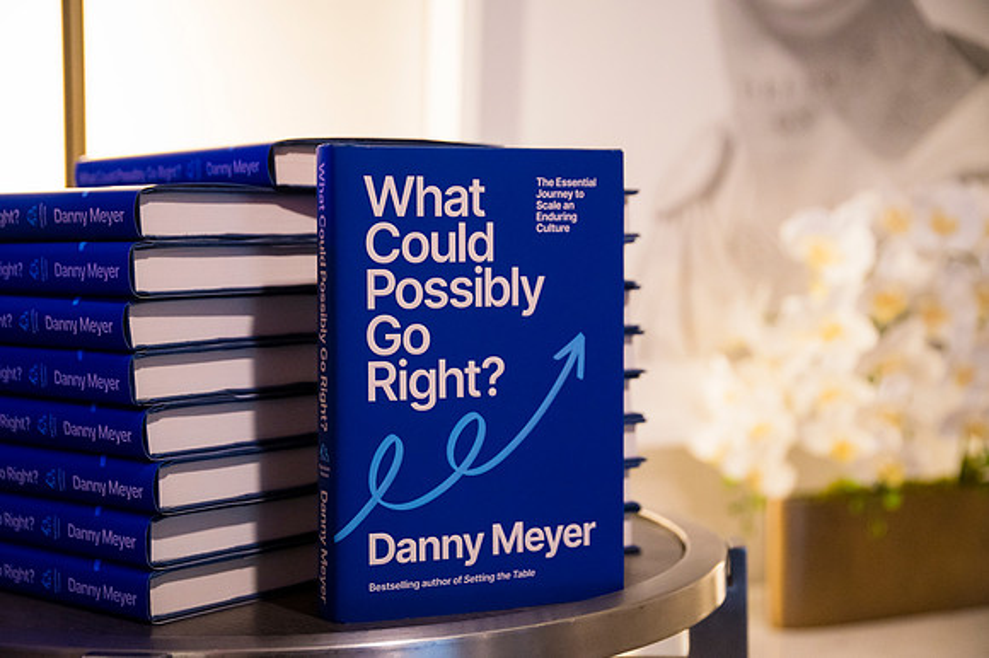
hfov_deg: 32.4
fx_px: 1702
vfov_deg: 21.9
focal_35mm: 62
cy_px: 329
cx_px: 494
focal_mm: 62
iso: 4000
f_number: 4
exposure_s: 1/200
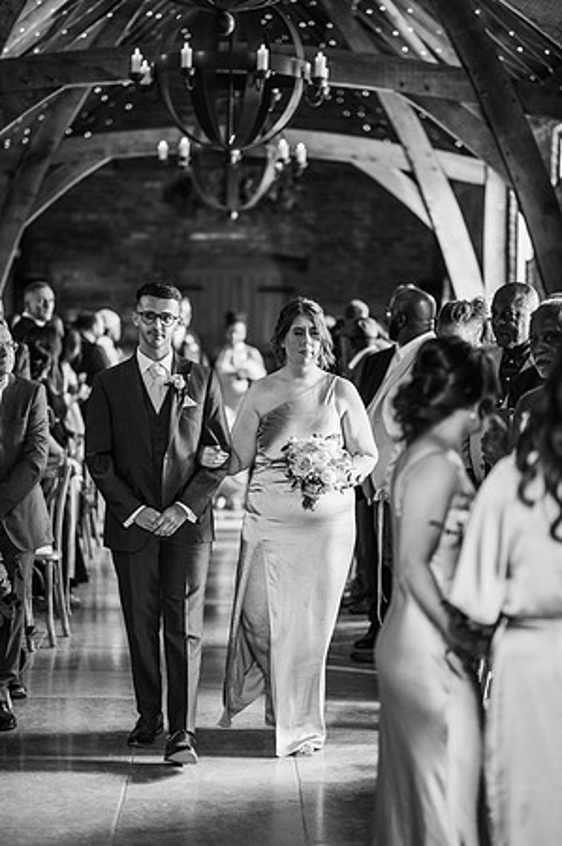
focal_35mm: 85
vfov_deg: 23.9
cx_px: 281
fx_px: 1995
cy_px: 423
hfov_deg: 16.0
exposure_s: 1/200
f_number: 1.8
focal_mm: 85
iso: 720
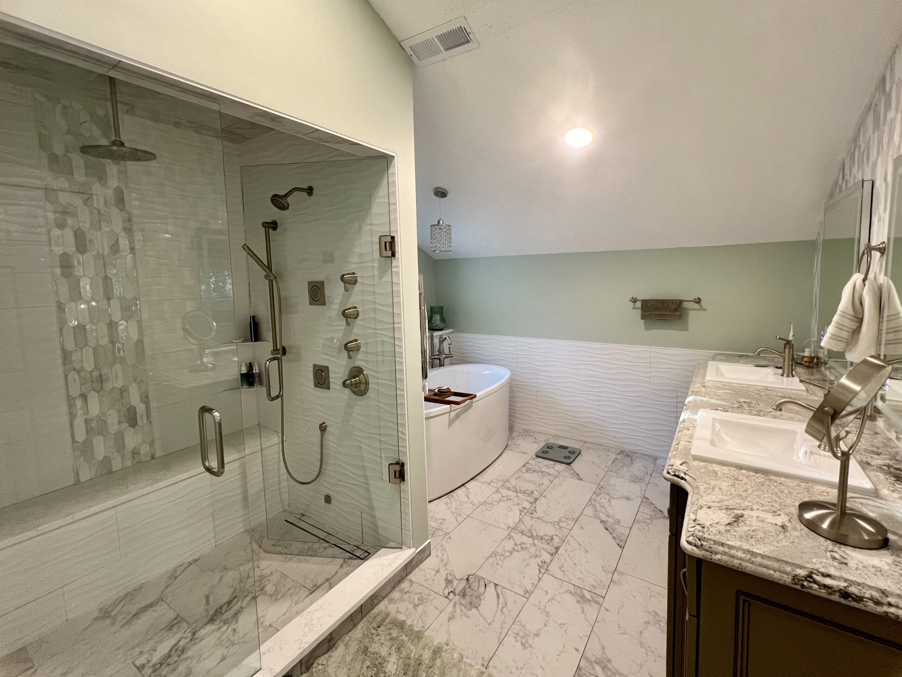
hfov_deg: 106.2
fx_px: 339
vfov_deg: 89.9
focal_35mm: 13
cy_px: 338
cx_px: 451
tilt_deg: -5.6
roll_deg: +1.4
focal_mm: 1.57
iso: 200
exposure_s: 1/60
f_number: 1.8
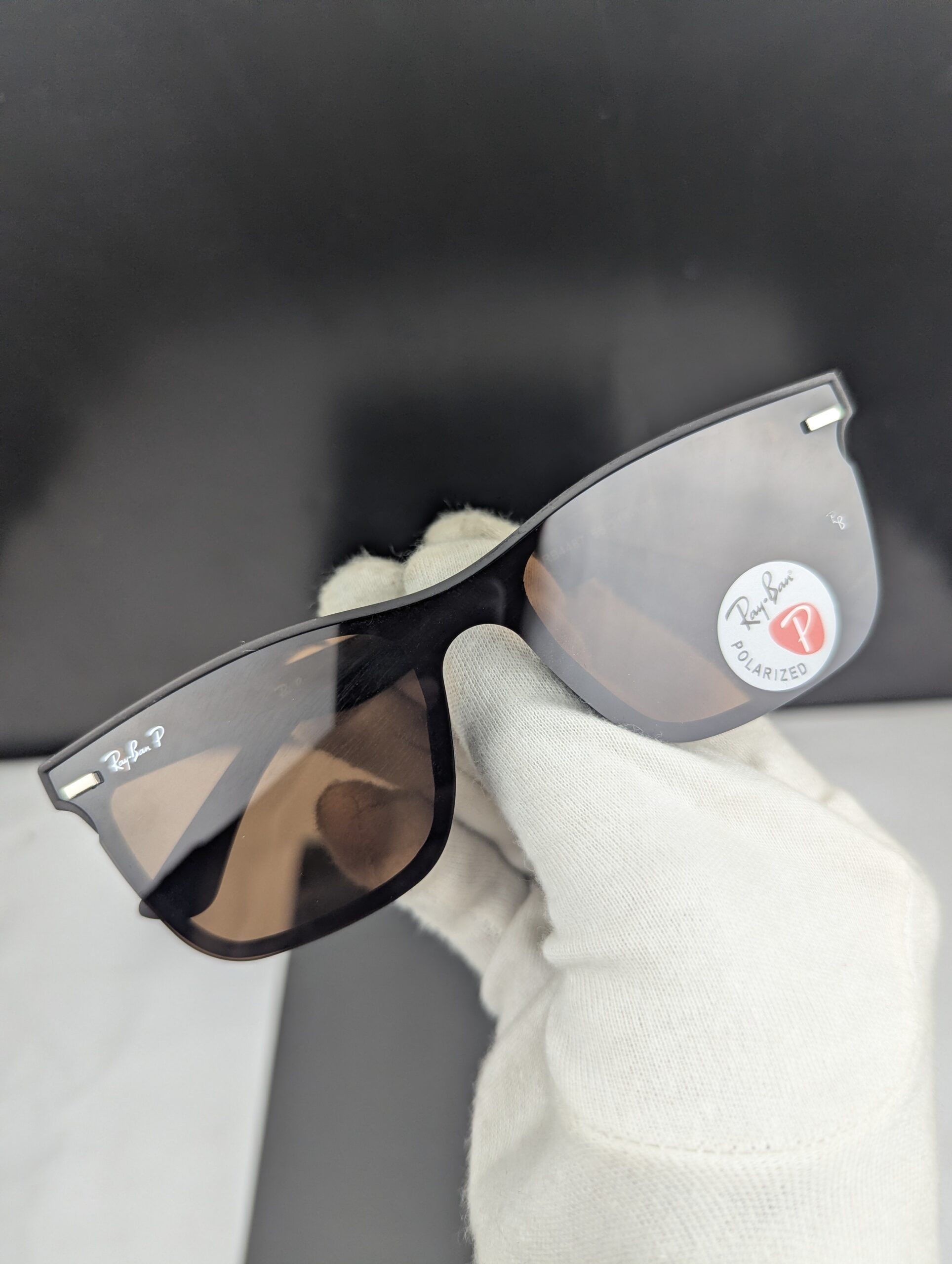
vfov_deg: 71.5
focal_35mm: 24
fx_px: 878
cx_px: 476
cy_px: 632
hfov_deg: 56.9
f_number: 1.85
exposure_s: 1/177
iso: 68
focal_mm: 6.81
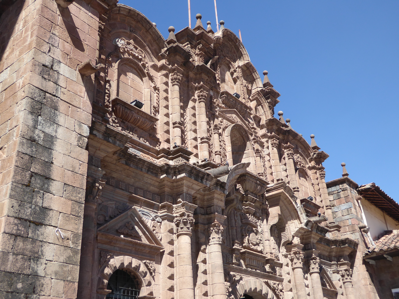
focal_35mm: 39
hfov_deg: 47.9
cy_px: 150
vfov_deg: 36.8
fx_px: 450
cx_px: 200
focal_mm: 6.7
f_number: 3.7
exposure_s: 1/320
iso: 80
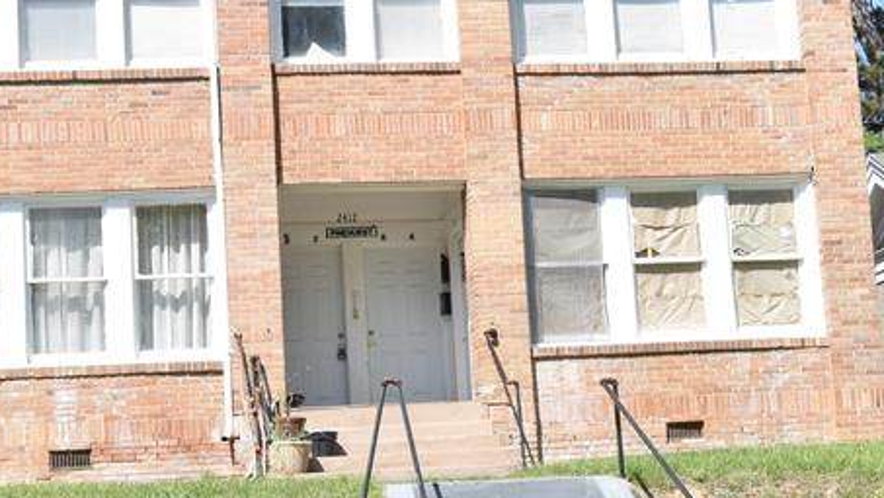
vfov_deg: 16.9
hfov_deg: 29.7
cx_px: 384
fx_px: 1665
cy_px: 352
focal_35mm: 71
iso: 500
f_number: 13
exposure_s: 1/320
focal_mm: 20
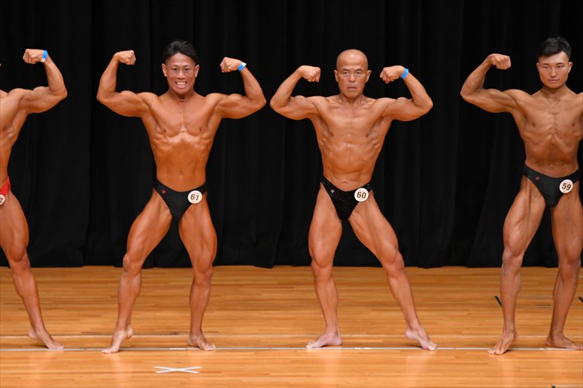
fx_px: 4370
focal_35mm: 270
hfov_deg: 7.6
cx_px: 292
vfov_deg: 5.1
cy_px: 194
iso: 3200
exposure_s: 1/400
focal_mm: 180
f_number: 5.6
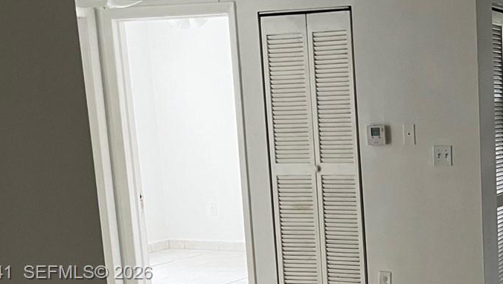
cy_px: 274
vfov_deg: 17.7
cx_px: 516
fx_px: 894
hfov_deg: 29.2
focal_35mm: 67
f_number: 1.6
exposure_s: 1/60
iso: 400
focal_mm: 5.1
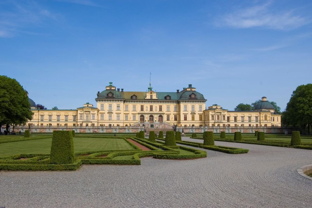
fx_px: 338
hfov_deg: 49.6
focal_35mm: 39
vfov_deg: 34.2
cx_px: 156
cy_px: 104
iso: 200
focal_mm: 26
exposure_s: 1/320
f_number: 9
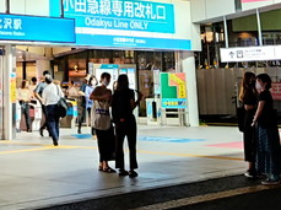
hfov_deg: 21.3
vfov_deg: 15.1
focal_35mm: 91
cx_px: 52
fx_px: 738
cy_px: -92
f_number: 1.79
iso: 754
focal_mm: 4.74
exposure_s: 1/33
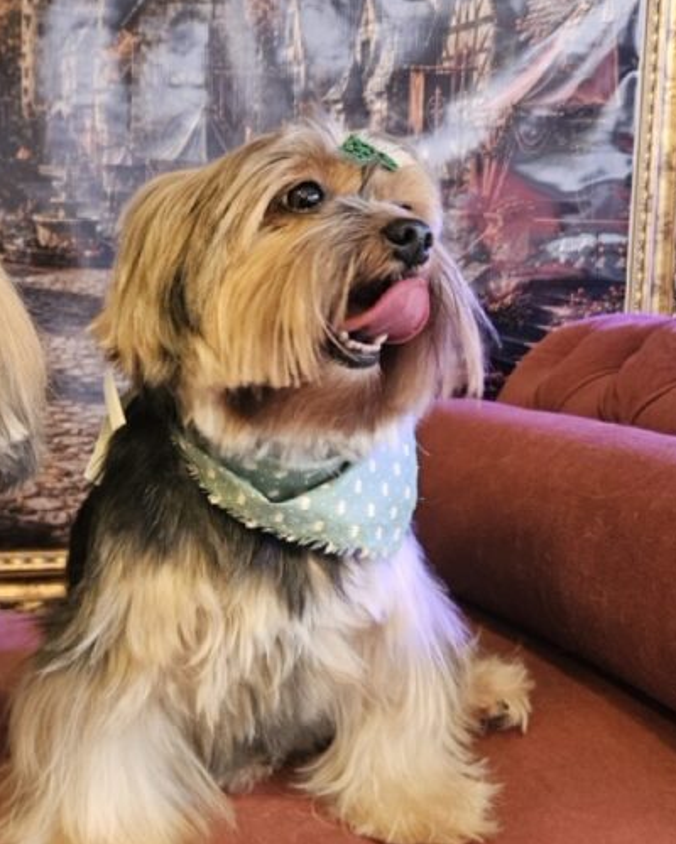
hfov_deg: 32.0
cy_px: 442
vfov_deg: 40.3
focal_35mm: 46
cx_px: 145
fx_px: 1150
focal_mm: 5.4
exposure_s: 1/120
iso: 800
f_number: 1.8
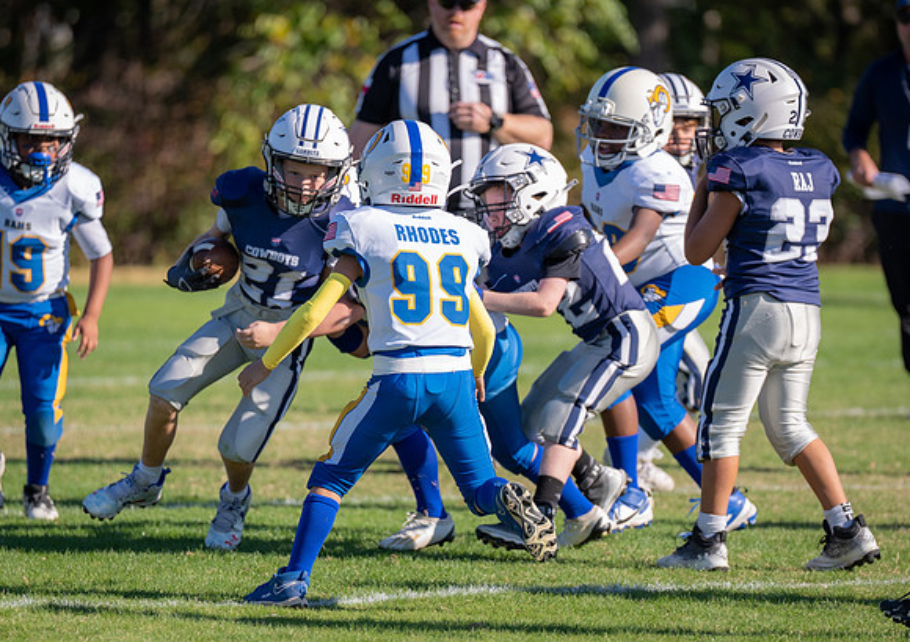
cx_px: 431
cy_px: 436
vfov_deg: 4.3
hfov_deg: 6.1
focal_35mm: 330
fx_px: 8486
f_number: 2.8
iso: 100
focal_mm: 200
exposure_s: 1/1600
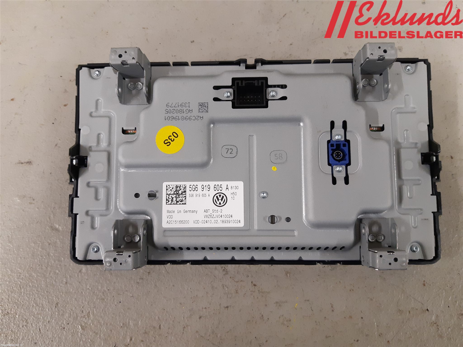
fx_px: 348
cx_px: 232
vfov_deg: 53.1
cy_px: 174
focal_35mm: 26
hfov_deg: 67.3
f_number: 1.7
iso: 200
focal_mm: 3.93
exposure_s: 1/50
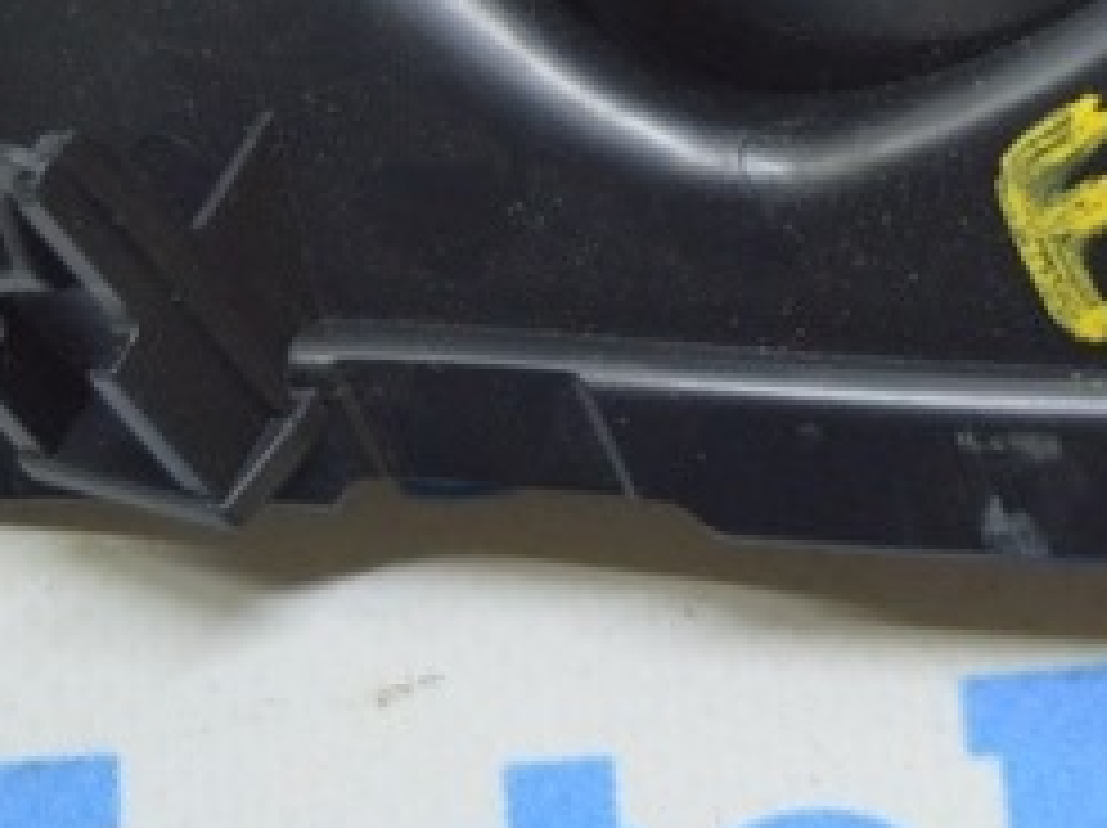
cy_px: -290
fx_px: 5176
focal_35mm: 162
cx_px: 958
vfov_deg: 9.0
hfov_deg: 12.1
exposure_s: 1/50
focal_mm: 27
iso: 400
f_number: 4
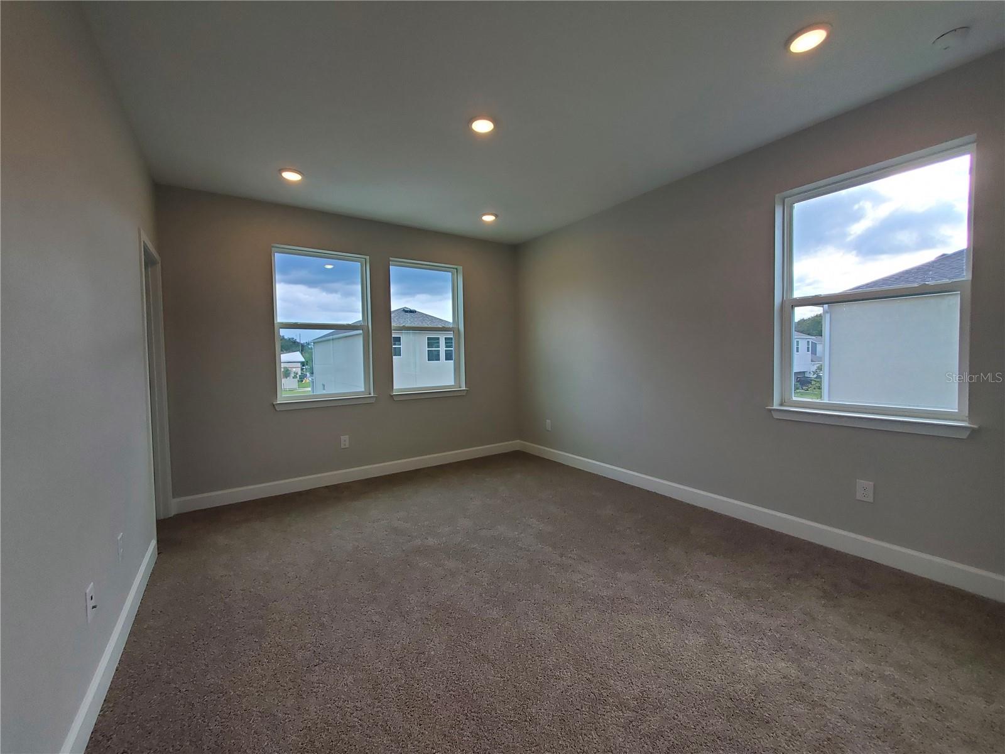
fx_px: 377
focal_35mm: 13
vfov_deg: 89.9
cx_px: 502
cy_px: 377
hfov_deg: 106.2
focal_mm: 1.8
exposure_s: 1/120
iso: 100
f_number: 2.2
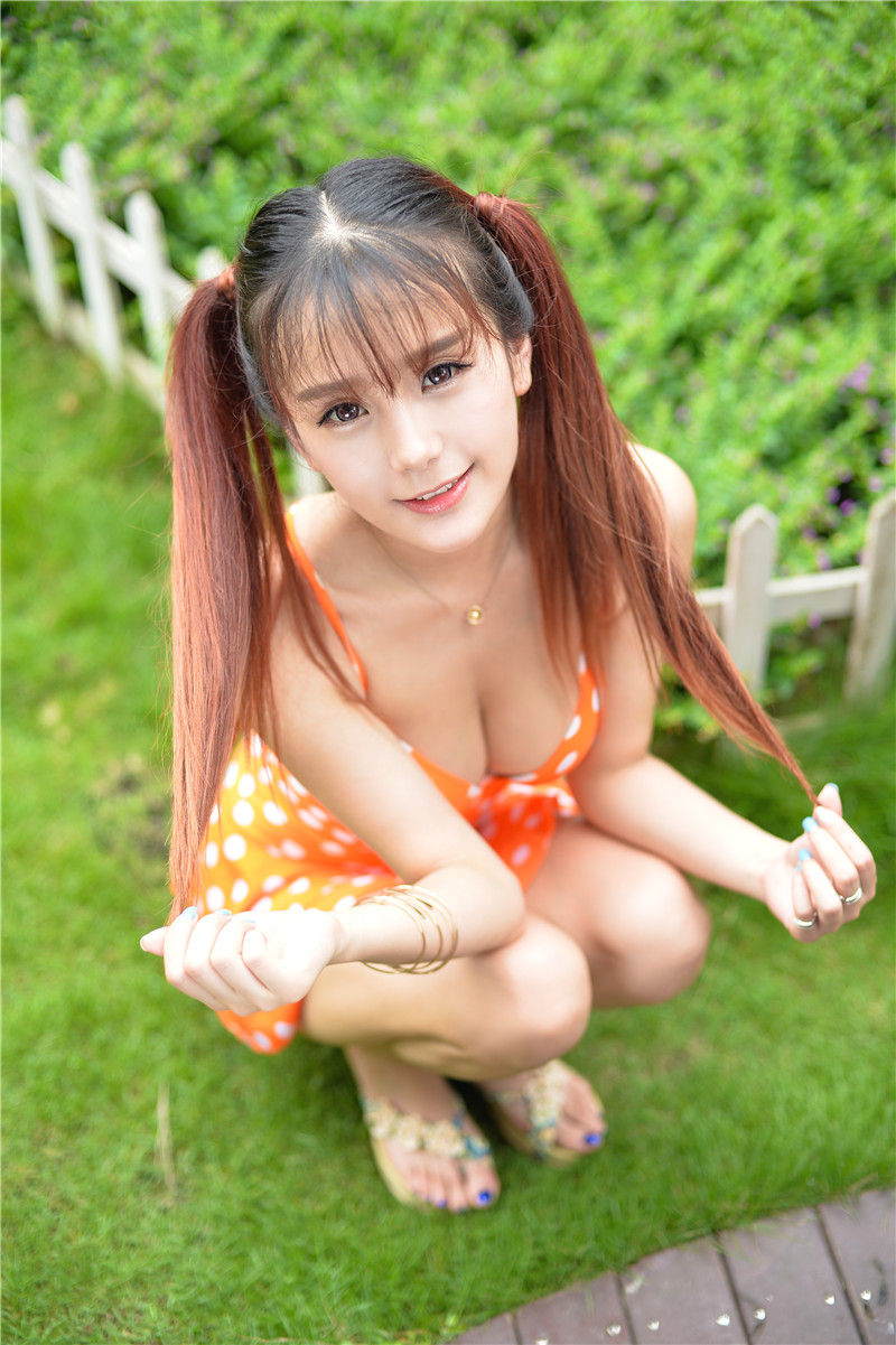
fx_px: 1868
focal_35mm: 50
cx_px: 448
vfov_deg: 39.6
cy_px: 672
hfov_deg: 27.0
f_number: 2.2
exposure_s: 1/250
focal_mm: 50
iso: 125
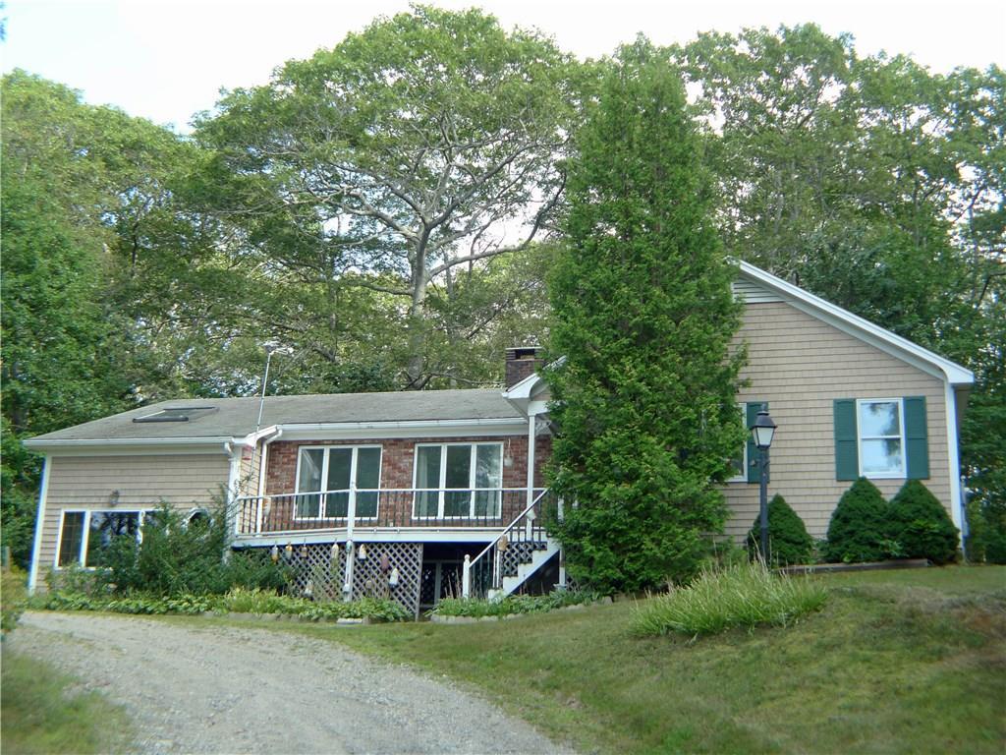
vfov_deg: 24.4
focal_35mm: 60
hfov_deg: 32.2
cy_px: 378
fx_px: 1744
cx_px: 503
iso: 80
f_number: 2.8
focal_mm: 12.8
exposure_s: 1/200
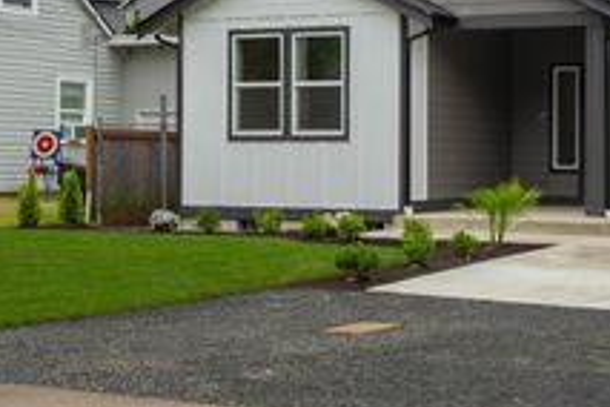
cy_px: 60
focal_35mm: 54
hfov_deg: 33.6
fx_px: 915
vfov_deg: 24.5
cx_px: 616
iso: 80
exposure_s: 1/160
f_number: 7.1
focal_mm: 23
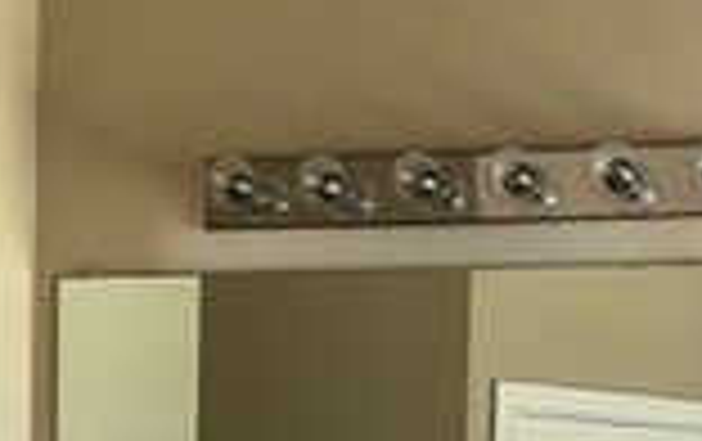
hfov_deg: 18.4
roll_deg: -1.6
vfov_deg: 10.8
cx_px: 432
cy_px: 810
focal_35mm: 113
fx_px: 2165
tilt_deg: -2.4
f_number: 1.6
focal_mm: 5.1
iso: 100
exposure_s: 1/60
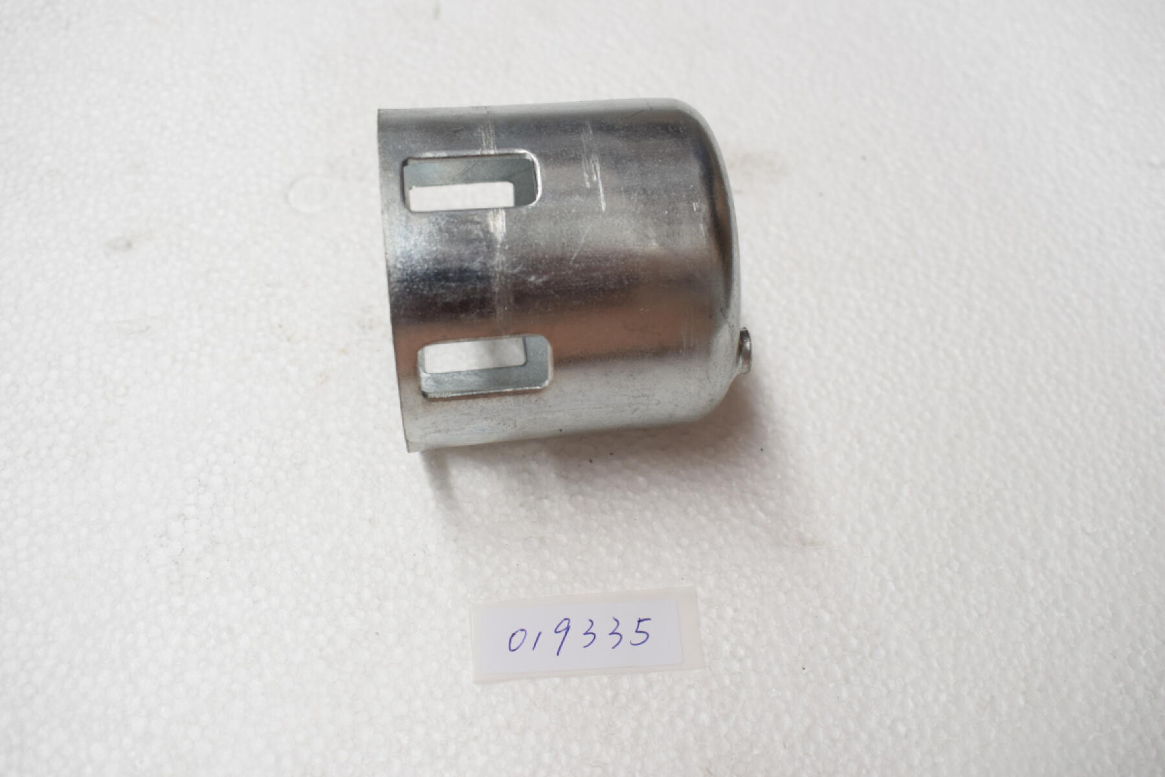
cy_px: 388
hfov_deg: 53.1
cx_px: 582
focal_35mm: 36
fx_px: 1165
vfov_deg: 36.9
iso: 720
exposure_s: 1/125
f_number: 5.6
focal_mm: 24
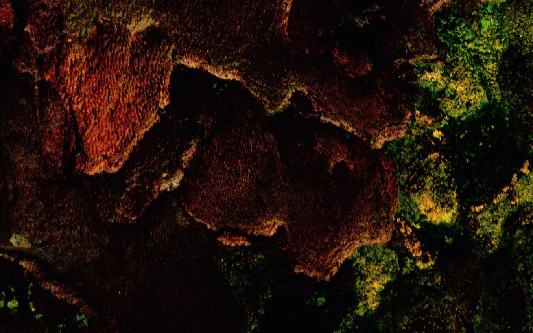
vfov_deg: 12.1
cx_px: 275
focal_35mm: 107
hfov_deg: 19.5
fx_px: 1554
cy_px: 34
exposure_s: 1/40
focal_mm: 12.1
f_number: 2.8
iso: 80
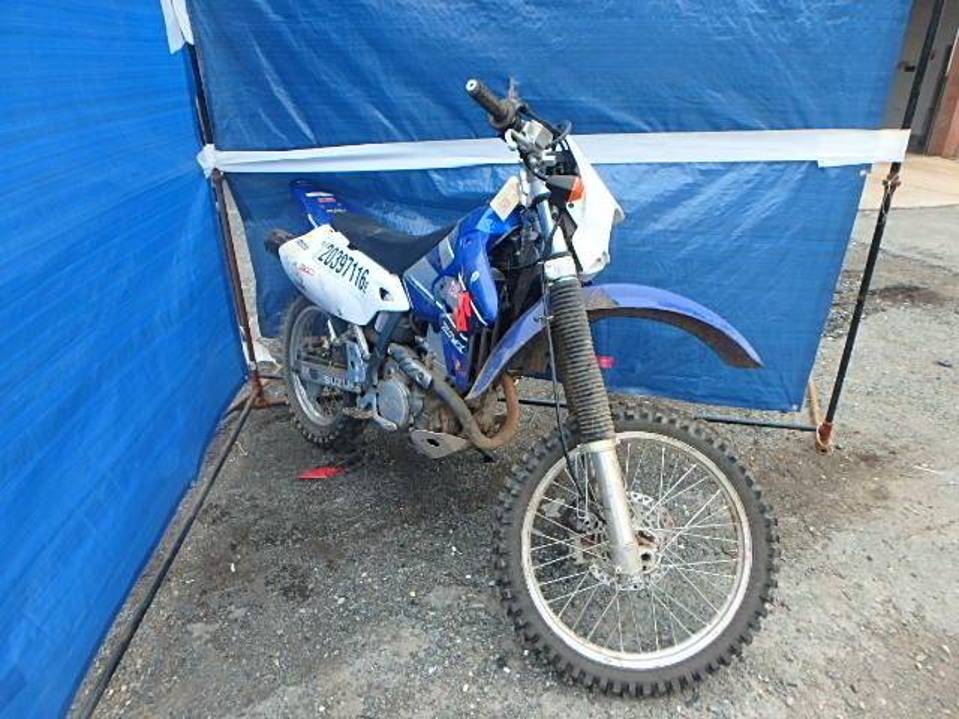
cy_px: 360
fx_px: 582
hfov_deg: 79.0
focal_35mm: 21
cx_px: 480
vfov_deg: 63.4
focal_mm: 3.7
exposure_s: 1/80
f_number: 3.5
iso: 125
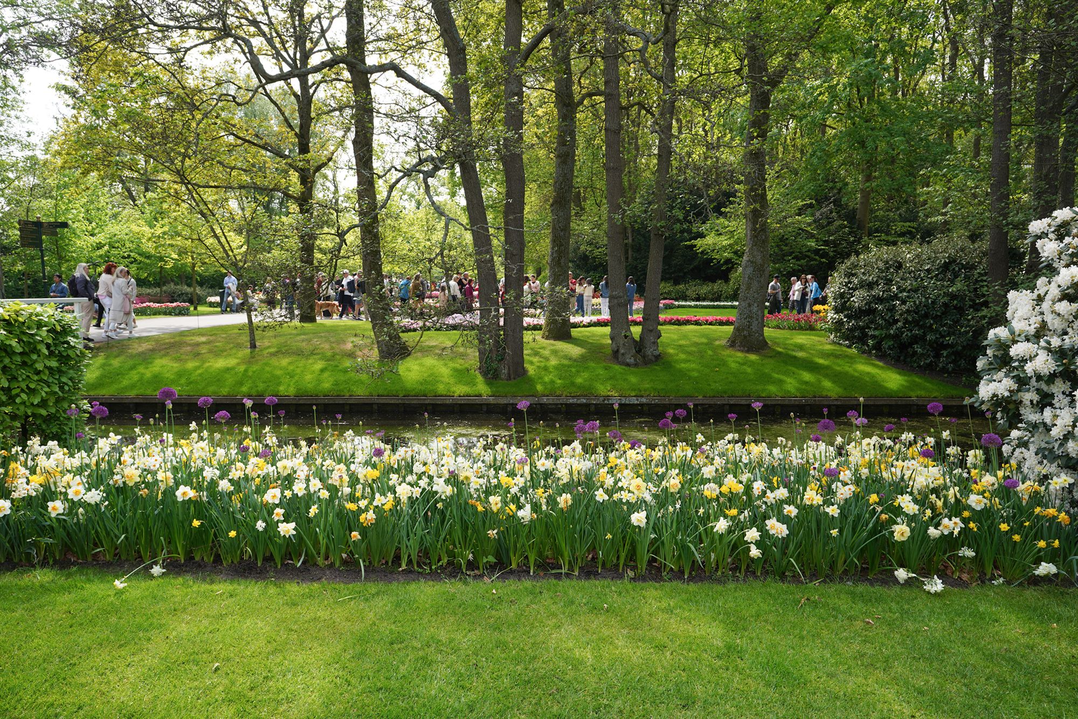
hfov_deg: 73.7
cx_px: 539
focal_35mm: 24
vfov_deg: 53.1
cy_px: 360
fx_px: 719
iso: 100
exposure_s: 1/100
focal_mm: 24
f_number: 7.1
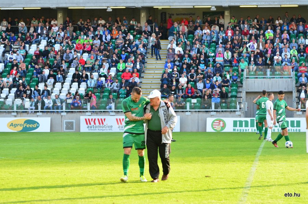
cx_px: 154
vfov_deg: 9.1
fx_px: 1281
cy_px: 102
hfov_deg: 13.7
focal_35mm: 150
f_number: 5
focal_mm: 100
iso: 250
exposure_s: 1/160
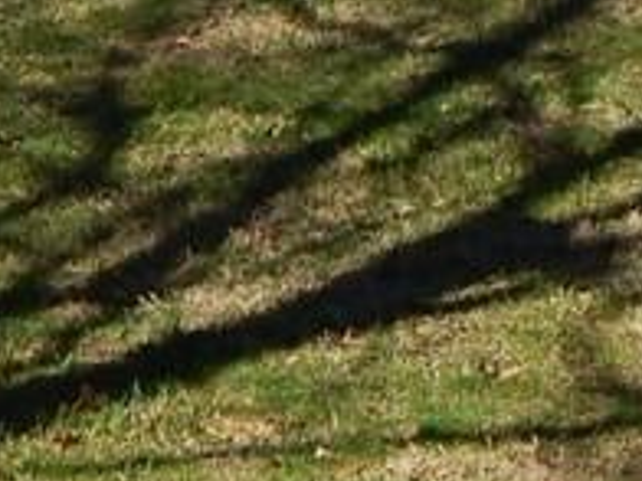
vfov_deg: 6.4
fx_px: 4173
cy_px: -579
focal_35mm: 225
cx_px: 491
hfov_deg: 8.8
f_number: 3.6
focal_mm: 7.7
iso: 125
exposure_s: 1/1250
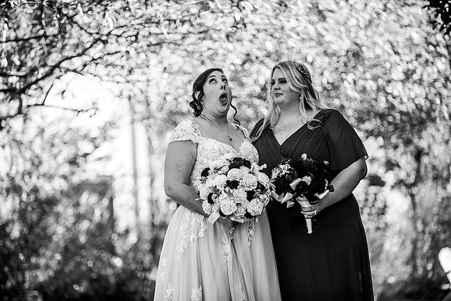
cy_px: 150
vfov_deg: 9.8
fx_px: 1754
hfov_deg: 14.7
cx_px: 226
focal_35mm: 140
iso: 400
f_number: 2.8
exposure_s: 1/2500
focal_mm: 140
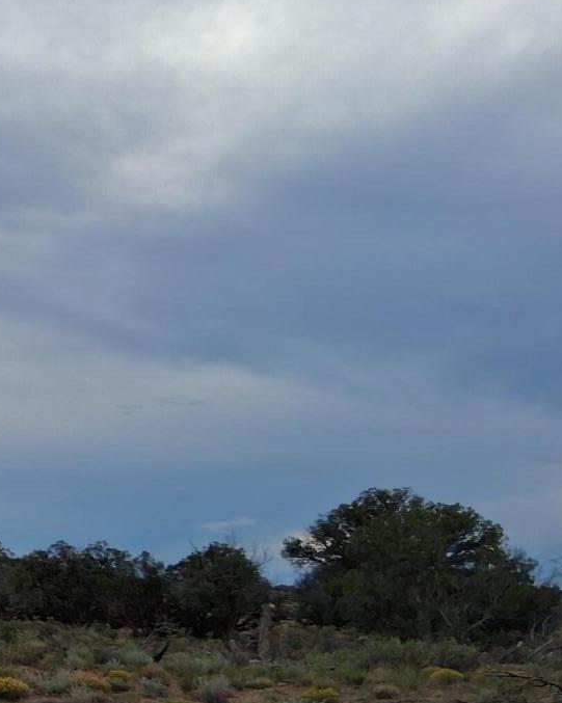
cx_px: -438
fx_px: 1560
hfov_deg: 17.0
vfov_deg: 25.4
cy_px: 401
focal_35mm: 75
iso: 25
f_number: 1.8
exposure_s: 1/282
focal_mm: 3.98
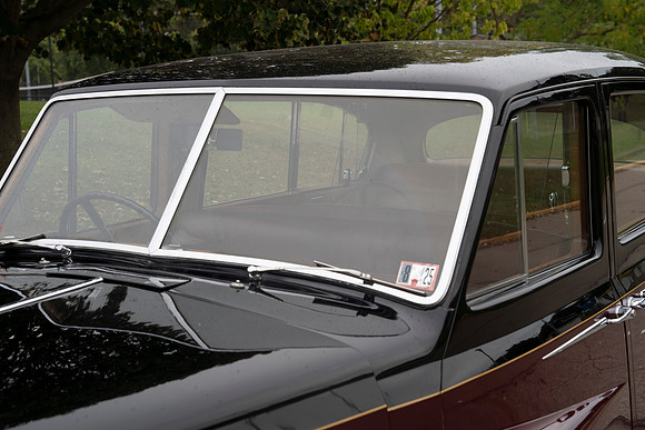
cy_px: 215
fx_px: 878
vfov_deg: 27.5
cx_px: 322
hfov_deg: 40.3
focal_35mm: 49
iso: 200
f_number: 5.6
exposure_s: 1/320
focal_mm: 49
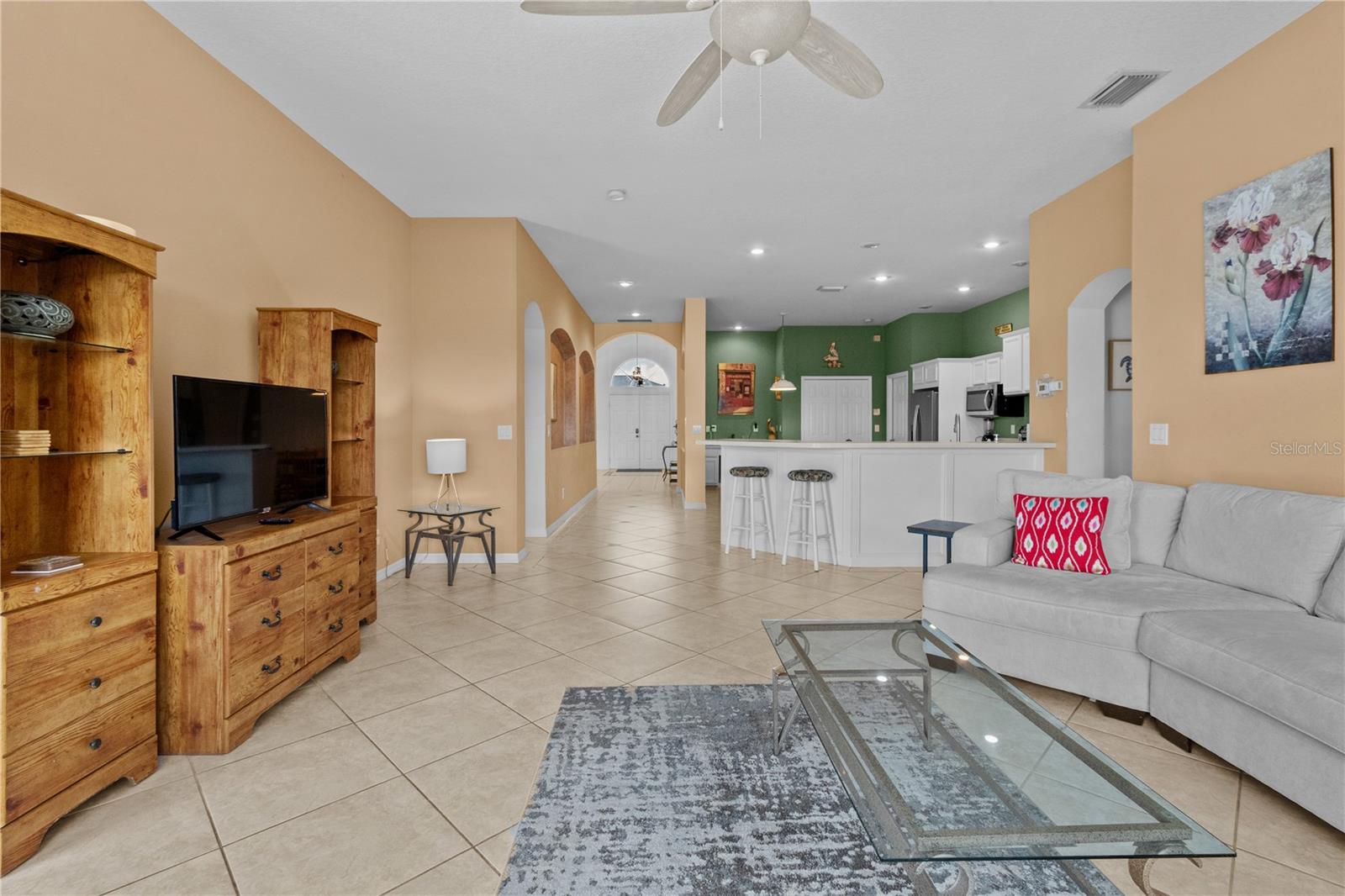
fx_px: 560
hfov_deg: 100.4
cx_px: 672
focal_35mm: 15
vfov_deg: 77.3
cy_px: 448
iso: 800
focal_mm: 10
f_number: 7.1
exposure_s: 1/20
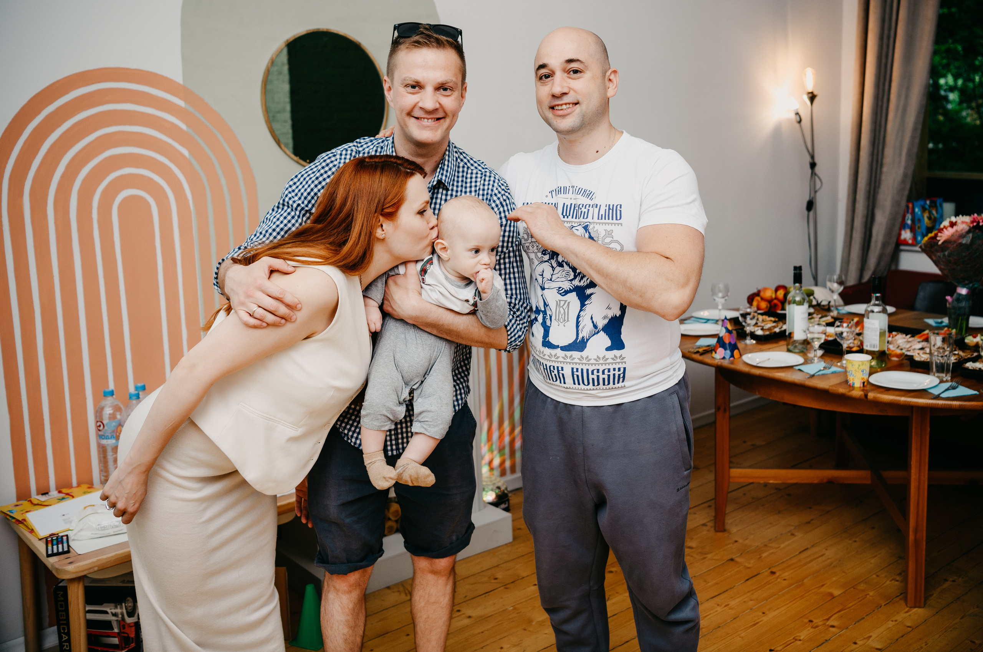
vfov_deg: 35.9
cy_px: 297
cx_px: 533
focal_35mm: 37
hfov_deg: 51.9
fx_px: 1007
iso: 160
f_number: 3.2
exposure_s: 1/160
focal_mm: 34
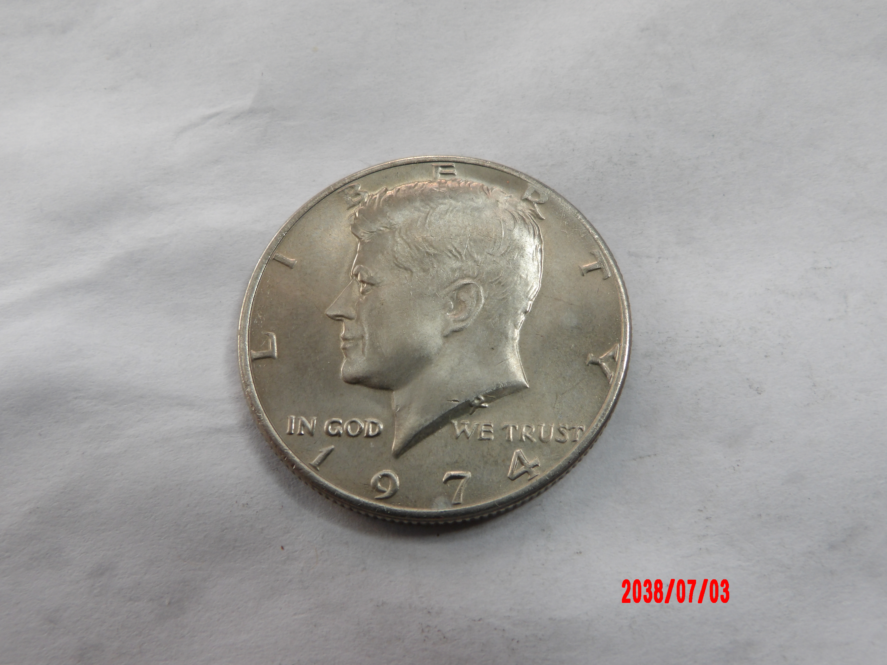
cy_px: 332
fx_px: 871
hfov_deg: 54.0
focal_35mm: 34
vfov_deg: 41.8
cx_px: 444
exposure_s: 1/53
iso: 100
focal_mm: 6.2
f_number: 4.5
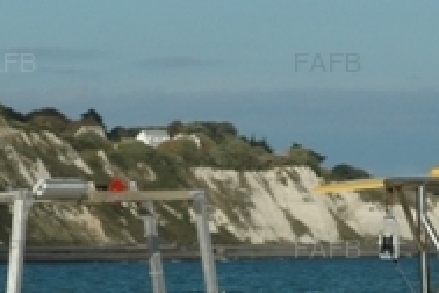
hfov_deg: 7.2
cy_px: 337
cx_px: 362
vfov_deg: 4.8
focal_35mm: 285
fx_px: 3475
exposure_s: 1/500
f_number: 11
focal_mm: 56
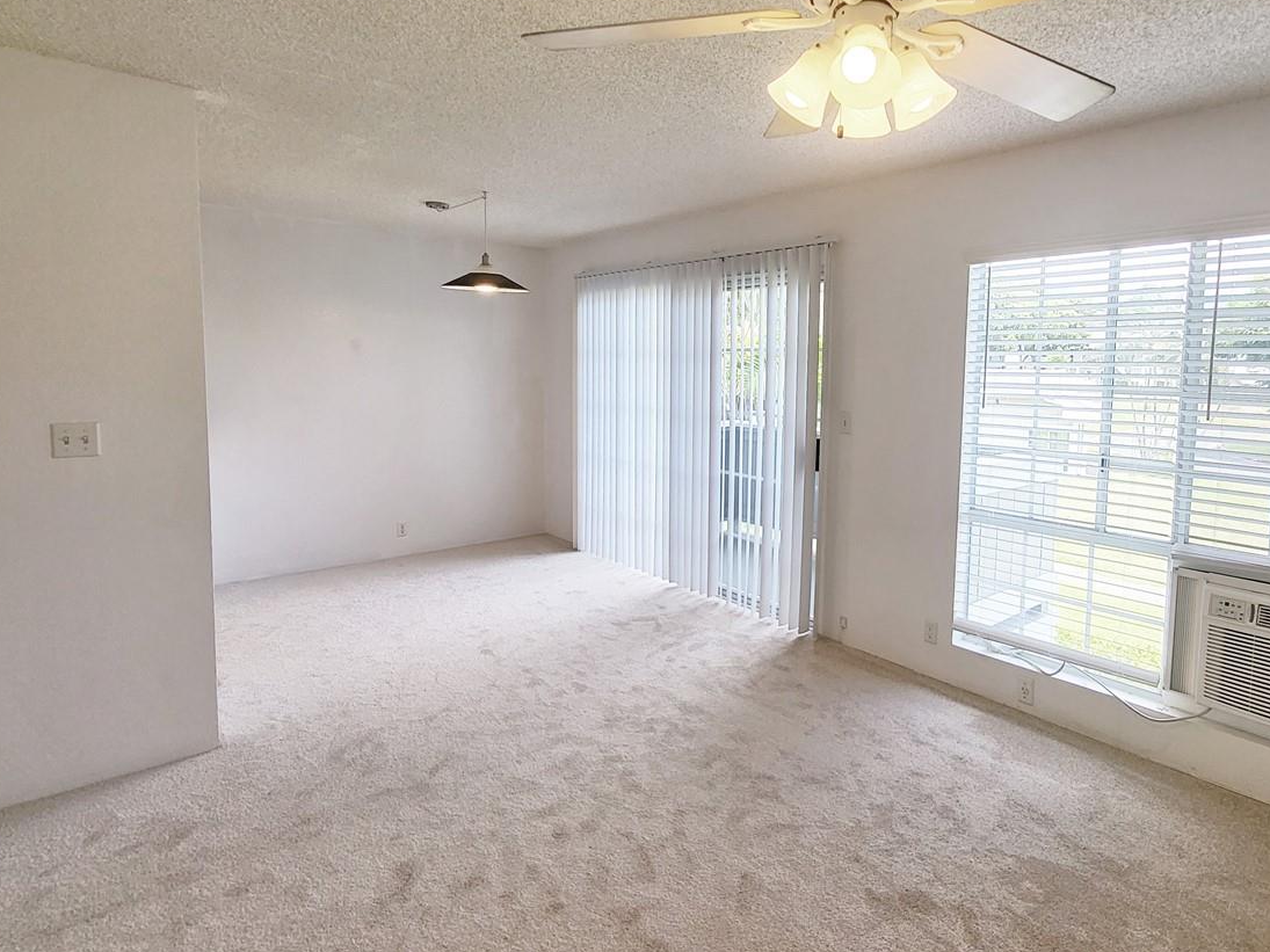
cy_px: 437
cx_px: 762
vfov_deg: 68.6
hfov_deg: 83.6
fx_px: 697
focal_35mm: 19
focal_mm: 1.74
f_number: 2.2
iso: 50
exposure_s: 1/120
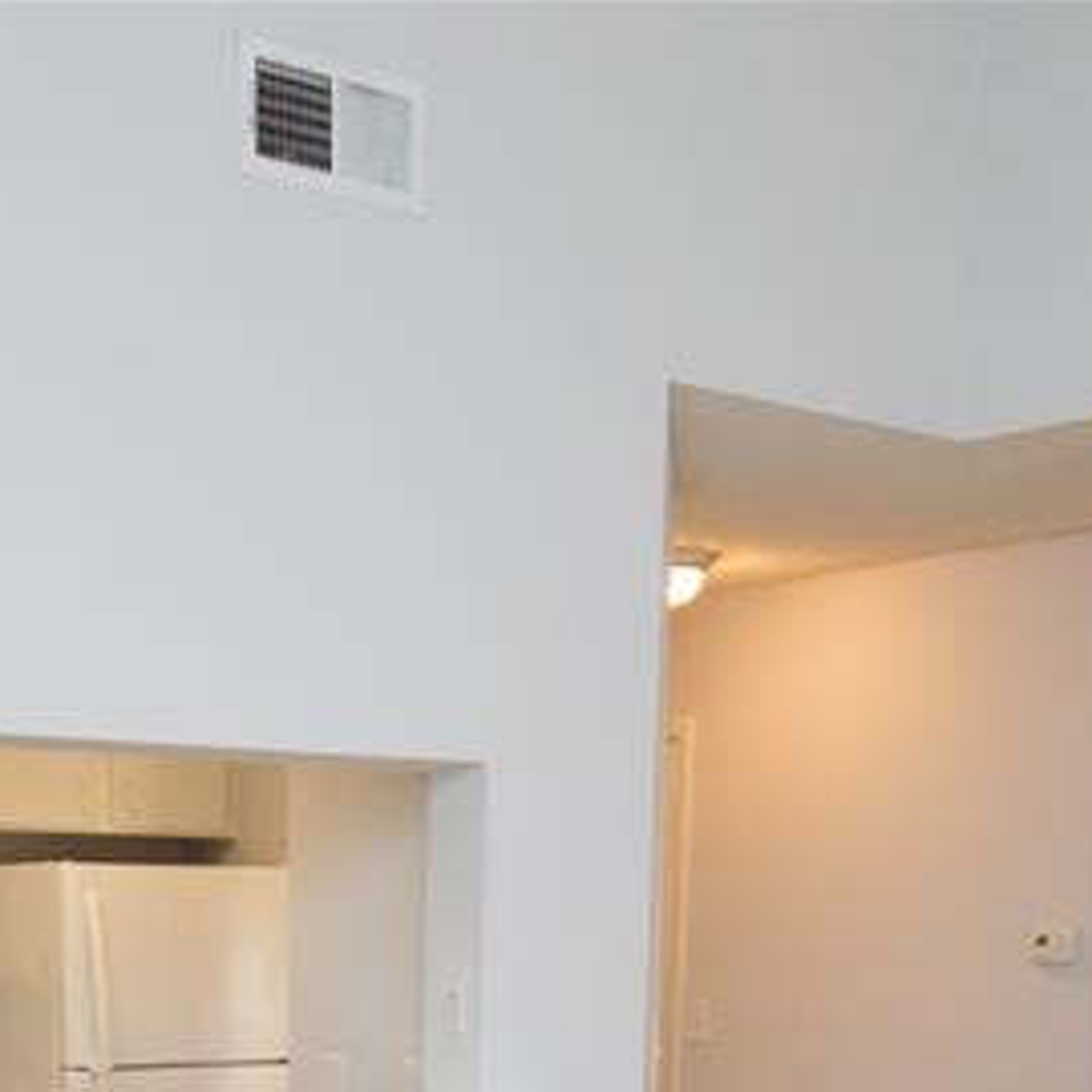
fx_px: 2070
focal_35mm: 58
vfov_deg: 25.8
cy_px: 1371
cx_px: 372
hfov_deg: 29.4
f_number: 4
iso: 720
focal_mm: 12
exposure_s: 1/60
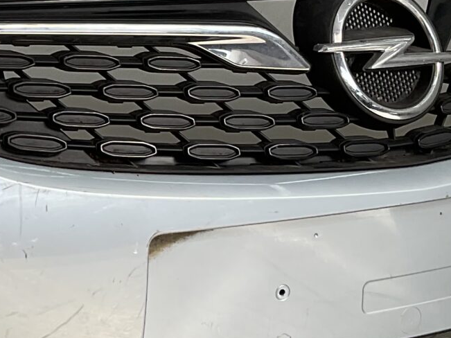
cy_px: 80
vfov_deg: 12.9
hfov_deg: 16.7
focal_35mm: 114
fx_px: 1485
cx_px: -54
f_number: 1.8
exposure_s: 1/478
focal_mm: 3
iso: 16
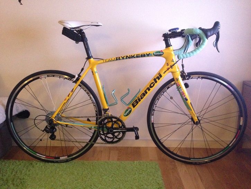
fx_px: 239
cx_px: 126
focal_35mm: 33
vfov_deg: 43.0
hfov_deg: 55.3
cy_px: 94
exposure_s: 1/15
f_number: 2.4
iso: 800
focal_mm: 4.12
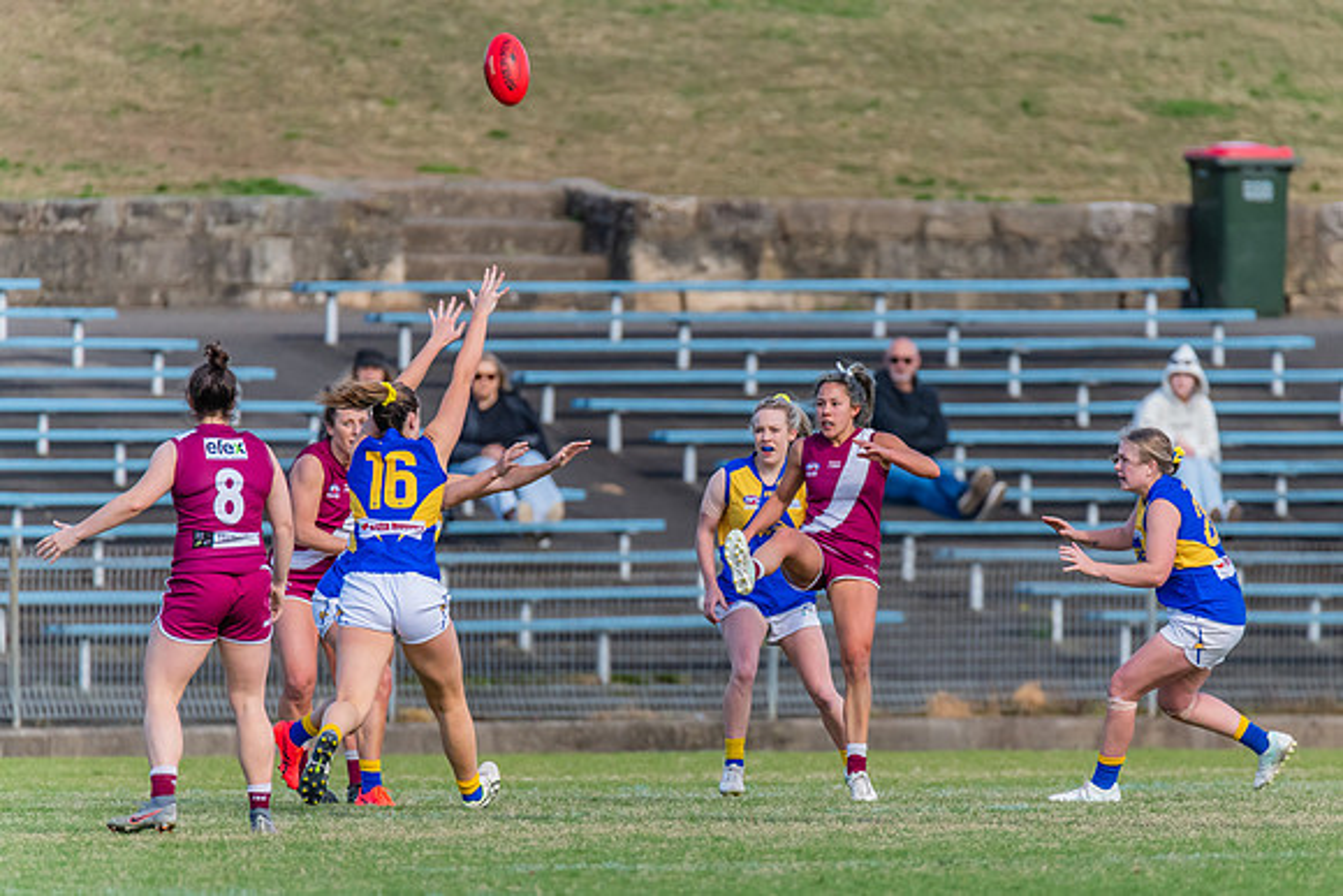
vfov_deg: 1.9
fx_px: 26507
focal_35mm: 710
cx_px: 795
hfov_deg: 2.9
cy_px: 530
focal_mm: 600
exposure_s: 1/1600
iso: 1400
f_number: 6.3
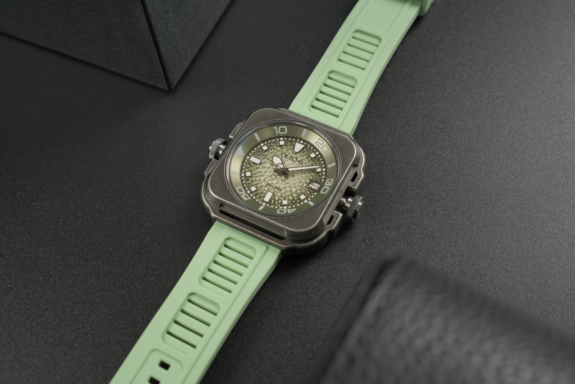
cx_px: 288
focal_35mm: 46
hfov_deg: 42.7
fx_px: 735
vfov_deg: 29.2
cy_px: 192
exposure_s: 1/80
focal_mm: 46
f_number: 9
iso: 800
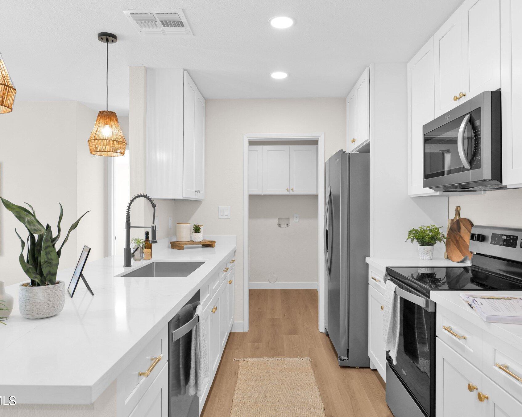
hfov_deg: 68.1
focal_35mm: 25
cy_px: 209
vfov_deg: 56.8
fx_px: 386
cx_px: 261
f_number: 6.3
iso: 500
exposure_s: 1/20
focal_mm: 22
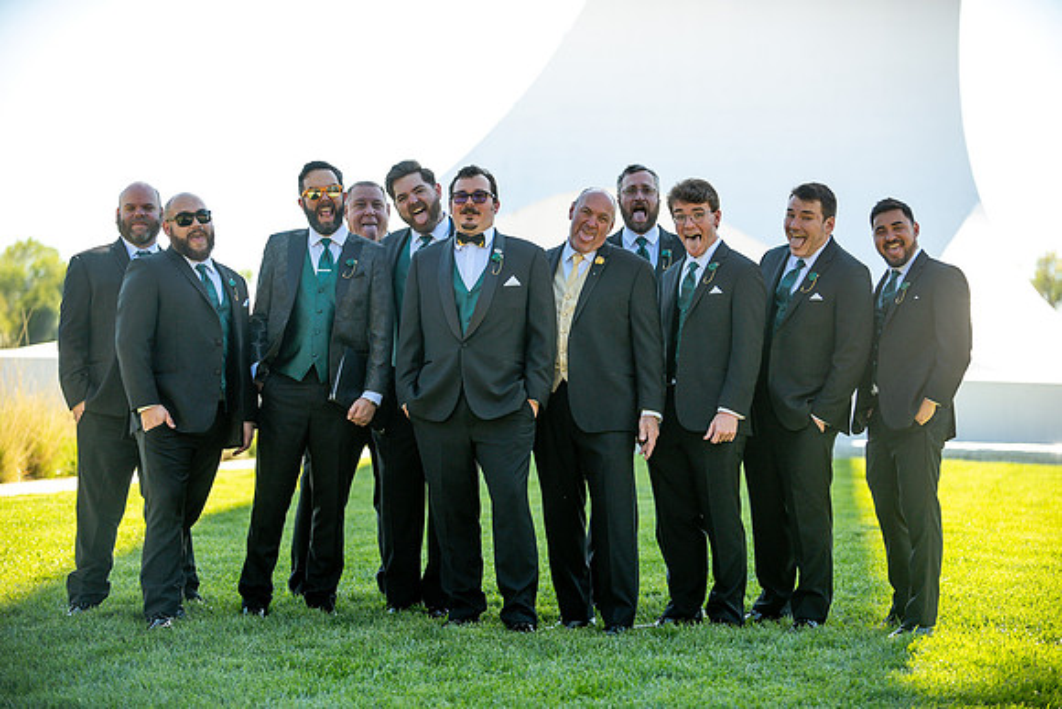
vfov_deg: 13.4
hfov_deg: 20.0
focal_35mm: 102
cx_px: 531
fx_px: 3010
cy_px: 354
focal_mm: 102
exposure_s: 1/1600
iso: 400
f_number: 2.8
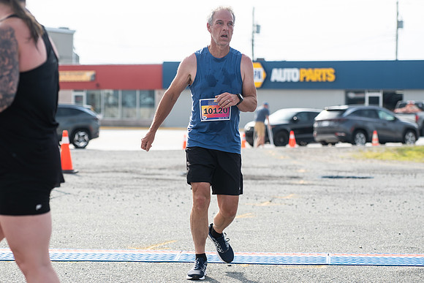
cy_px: 132
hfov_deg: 16.3
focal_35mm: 126
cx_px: 212
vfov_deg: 10.9
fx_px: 1484
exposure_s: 1/1250
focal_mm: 100
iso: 250
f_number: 4.5
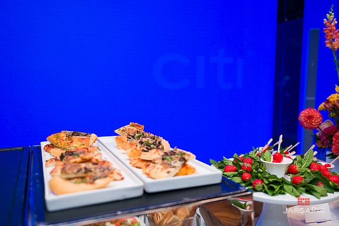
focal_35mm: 32
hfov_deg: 58.4
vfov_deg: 40.8
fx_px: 304
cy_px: 113
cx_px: 170
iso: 400
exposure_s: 1/160
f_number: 3.2
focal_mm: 31
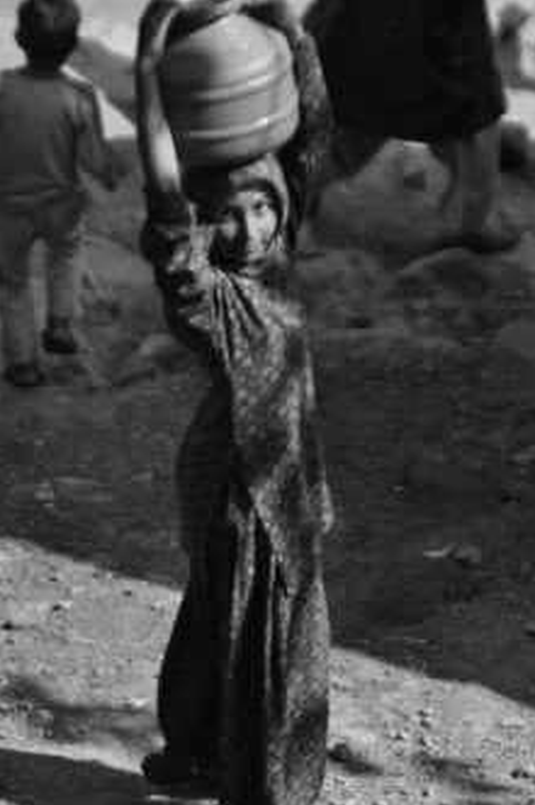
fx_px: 5464
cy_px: 465
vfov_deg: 8.4
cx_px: 241
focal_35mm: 245
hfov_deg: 5.6
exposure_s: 1/500
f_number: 6
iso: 320
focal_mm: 135
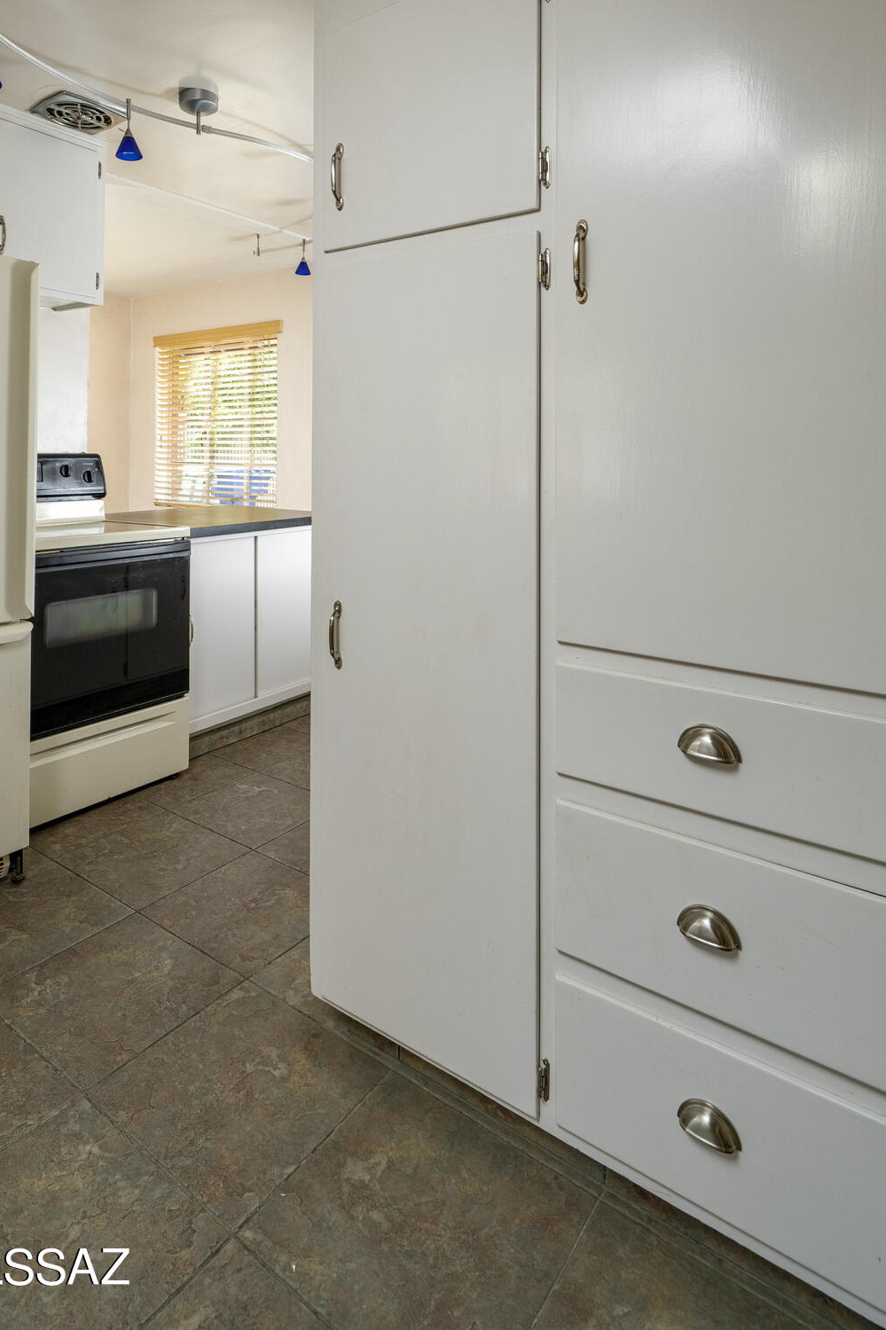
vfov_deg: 81.6
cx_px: 359
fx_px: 739
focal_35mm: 20
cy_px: 462
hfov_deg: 61.4
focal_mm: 15
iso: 200
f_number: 7.1
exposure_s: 1/30
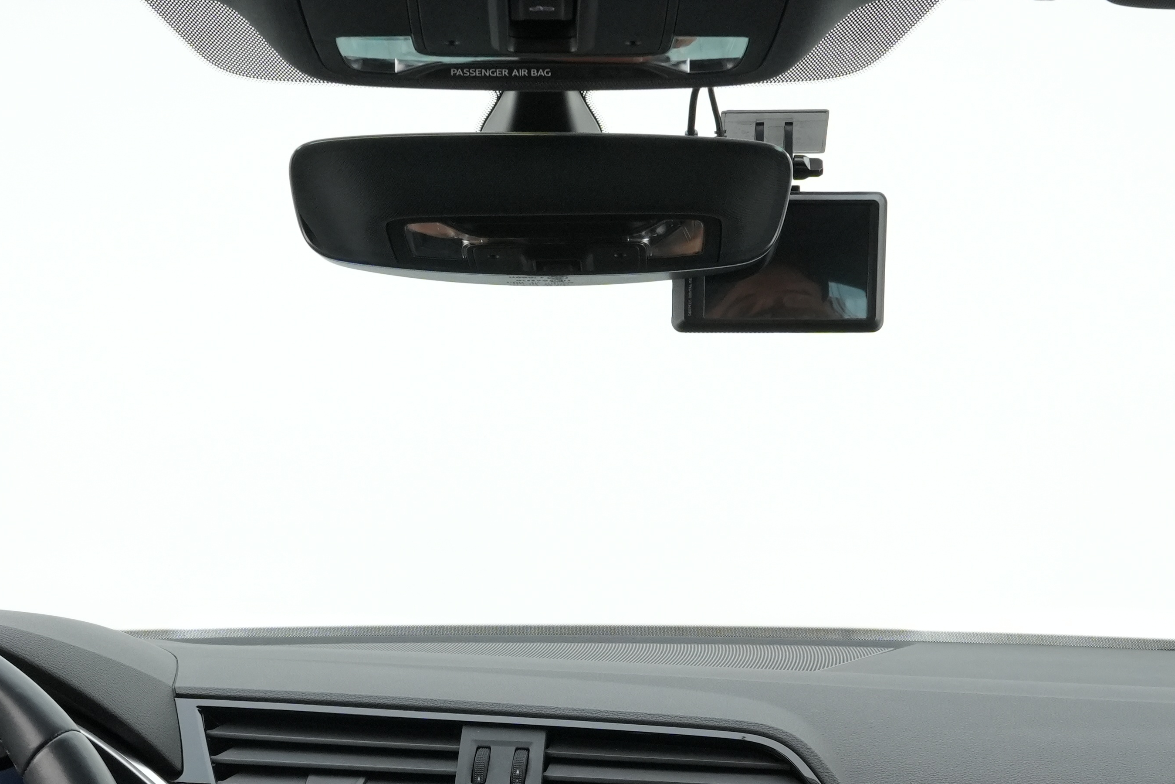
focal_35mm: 62
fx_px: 2023
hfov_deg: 32.4
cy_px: 828
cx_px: 528
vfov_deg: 21.0
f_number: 8
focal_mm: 18
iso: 1000
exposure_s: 1/25
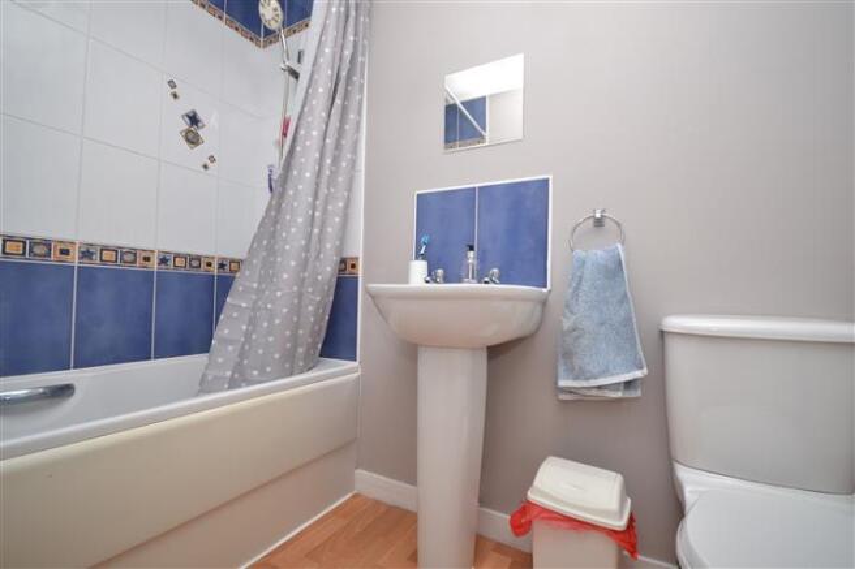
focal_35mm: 15
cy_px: 284
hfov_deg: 100.4
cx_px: 428
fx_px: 356
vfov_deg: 77.3
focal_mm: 10
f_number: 5.6
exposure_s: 1/160
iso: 100
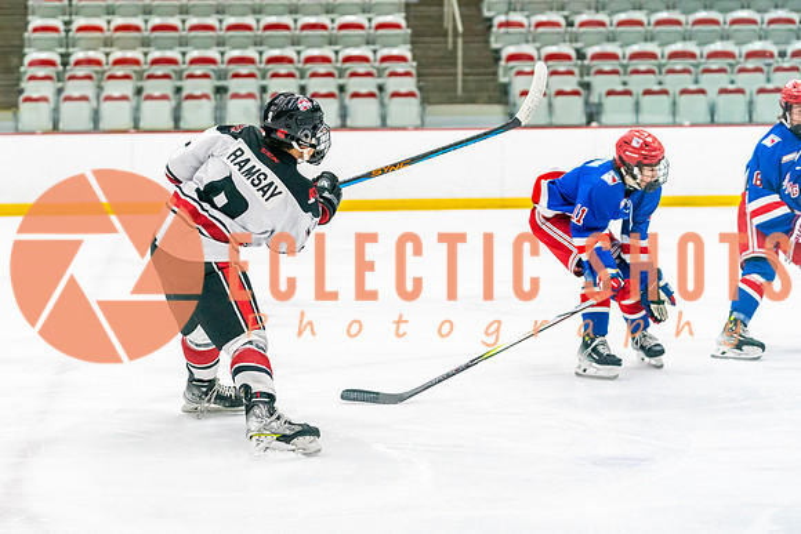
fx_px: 2177
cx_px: 272
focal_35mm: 98
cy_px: 267
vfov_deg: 14.0
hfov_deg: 20.8
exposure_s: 1/1000
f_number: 2.8
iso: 3200
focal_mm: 74
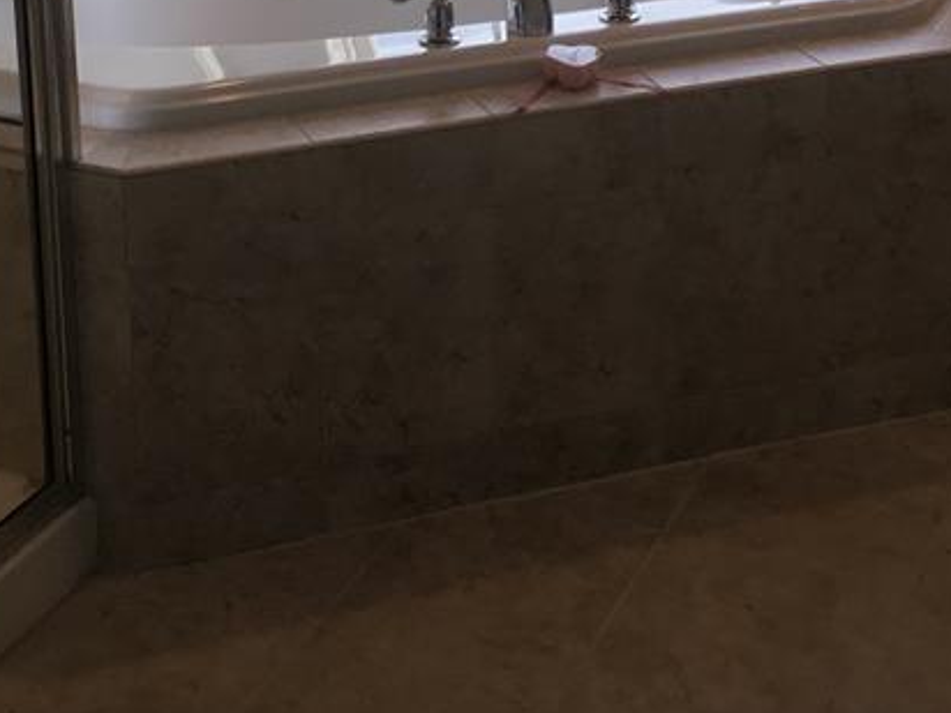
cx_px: 411
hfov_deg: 25.3
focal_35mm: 77
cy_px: -35
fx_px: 2115
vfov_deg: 18.5
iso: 32
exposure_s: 1/120
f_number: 2.4
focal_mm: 3.3
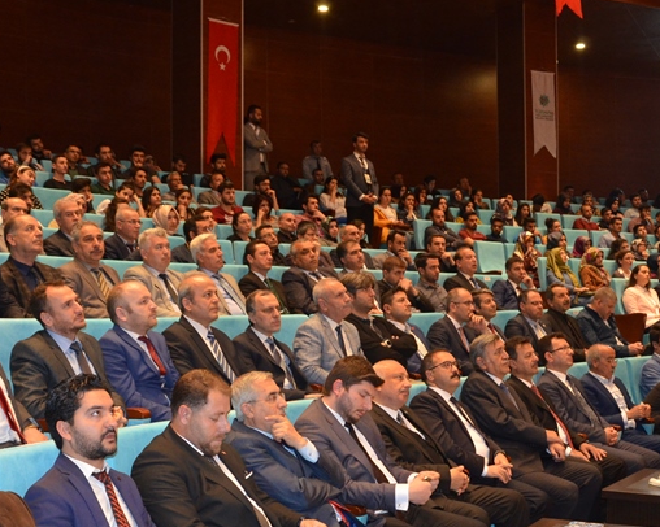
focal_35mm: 51
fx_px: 996
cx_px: 277
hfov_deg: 36.6
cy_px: 331
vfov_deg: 29.5
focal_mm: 18
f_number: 3.5
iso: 1400
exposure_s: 1/60
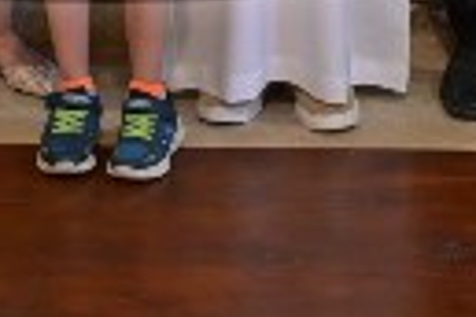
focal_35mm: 156
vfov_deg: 8.1
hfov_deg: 13.1
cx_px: 107
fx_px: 2063
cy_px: -459
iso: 5000
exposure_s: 1/125
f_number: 5
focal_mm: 31
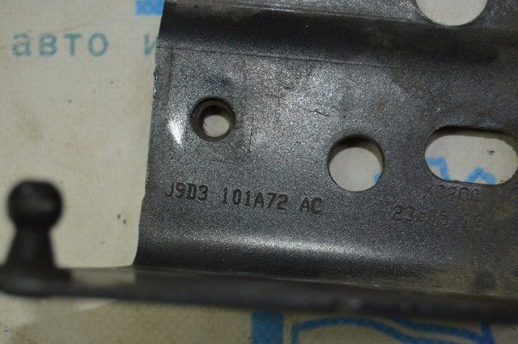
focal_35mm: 82
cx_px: 259
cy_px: 172
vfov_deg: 16.5
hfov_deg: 24.6
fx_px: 1186
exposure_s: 1/60
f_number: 5.6
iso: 560
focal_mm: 55
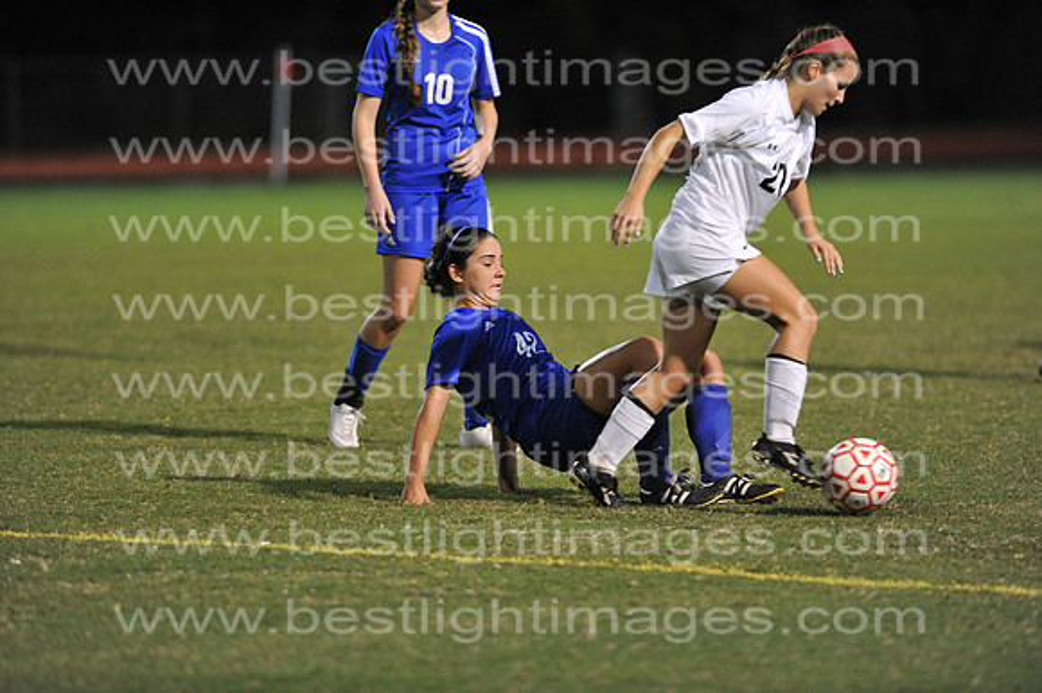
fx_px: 8678
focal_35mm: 300
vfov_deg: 4.6
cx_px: 521
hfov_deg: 6.9
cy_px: 346
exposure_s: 1/400
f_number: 3.2
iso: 5000
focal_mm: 300
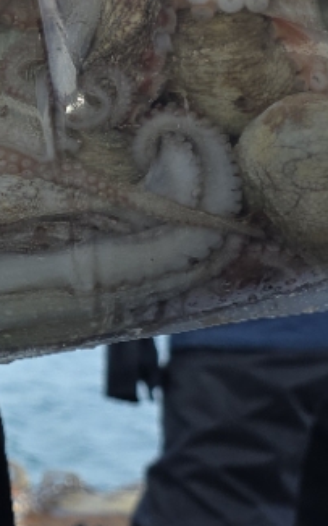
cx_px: -315
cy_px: 79
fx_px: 1374
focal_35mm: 96
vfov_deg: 21.3
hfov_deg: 12.2
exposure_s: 1/359
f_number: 1.7
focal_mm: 6.3
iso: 12
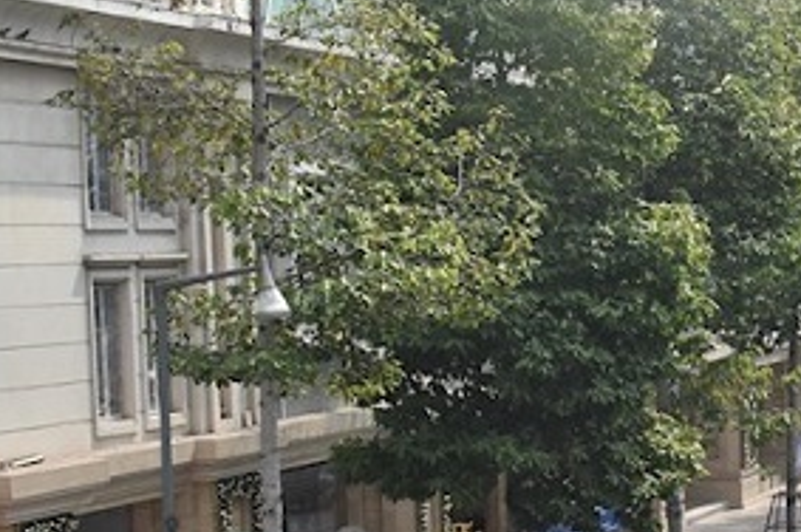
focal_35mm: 114
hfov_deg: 16.8
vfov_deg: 11.9
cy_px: 458
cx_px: 1061
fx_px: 2543
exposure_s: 1/800
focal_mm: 27
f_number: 14
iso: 800
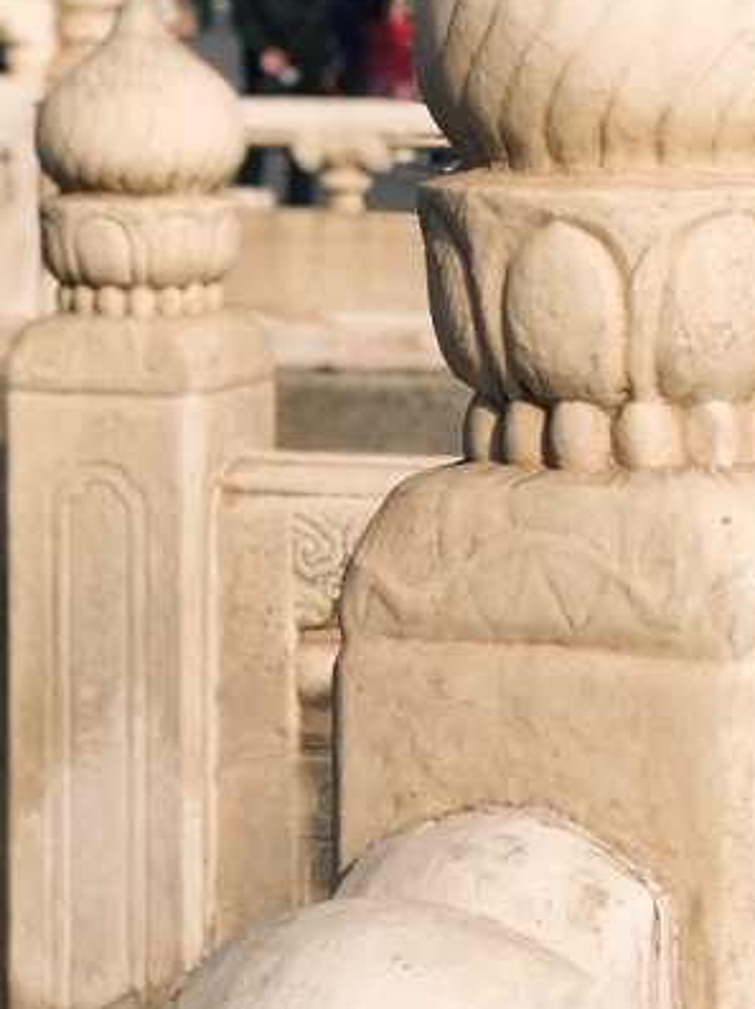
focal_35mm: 184
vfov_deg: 10.7
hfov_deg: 8.0
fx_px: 5360
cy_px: 229
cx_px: 996
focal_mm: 6.6
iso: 20
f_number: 2.8
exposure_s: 1/952
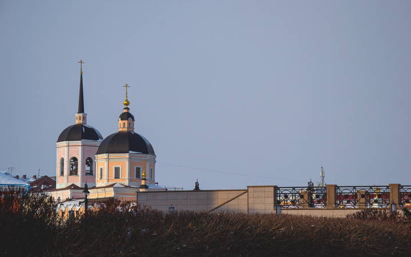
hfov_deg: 18.1
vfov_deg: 11.3
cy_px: 126
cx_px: 206
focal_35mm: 116
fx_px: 1294
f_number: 6.3
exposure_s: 1/2000
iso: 400
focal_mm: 75
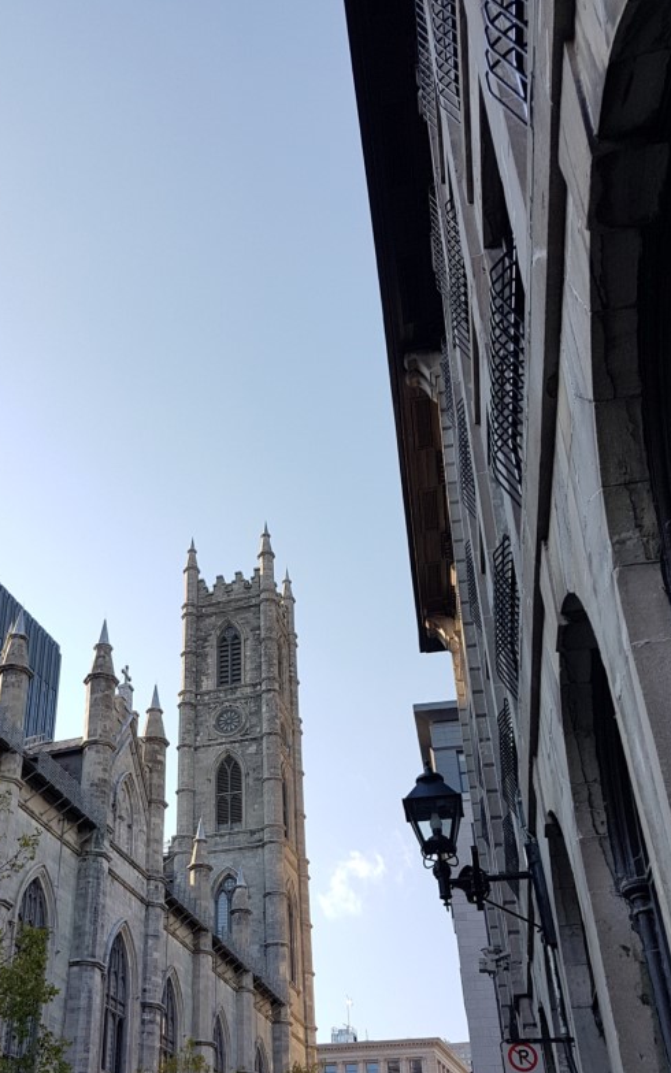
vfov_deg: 53.2
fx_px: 1053
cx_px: 220
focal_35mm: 36
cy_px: 693
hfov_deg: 35.0
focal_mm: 4.2
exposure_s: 1/1104
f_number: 1.7
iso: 40
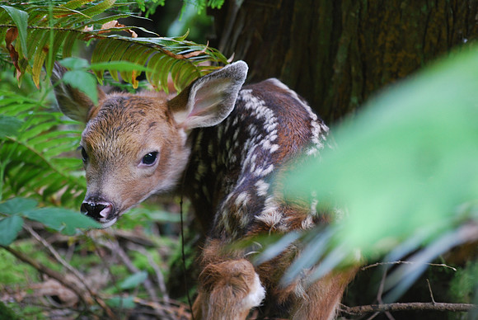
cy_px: 160
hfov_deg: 7.0
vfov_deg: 4.7
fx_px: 3888
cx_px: 239
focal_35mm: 292
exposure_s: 1/15
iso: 400
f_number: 5
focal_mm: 195
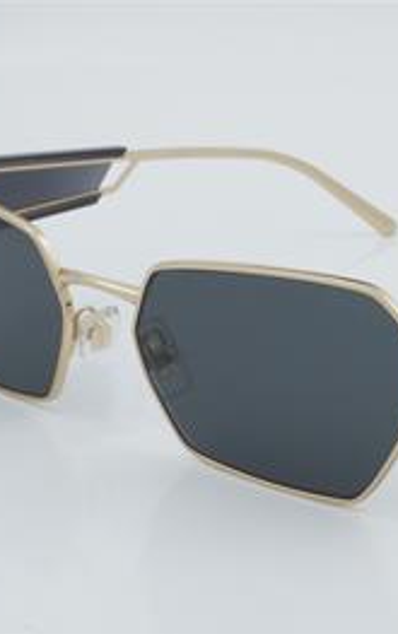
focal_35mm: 116
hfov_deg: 11.3
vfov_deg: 18.0
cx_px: 333
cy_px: 318
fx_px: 2008
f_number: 32
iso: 100
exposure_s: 1/4
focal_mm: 50
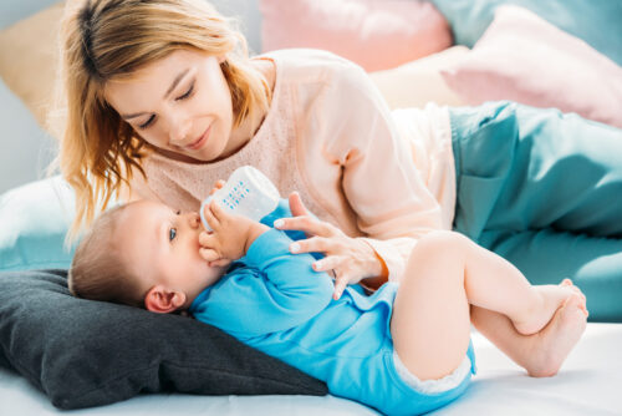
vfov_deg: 10.6
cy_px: 208
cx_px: 311
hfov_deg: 15.8
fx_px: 2247
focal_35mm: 130
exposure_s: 1/320
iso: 640
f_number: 4.5
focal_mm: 130
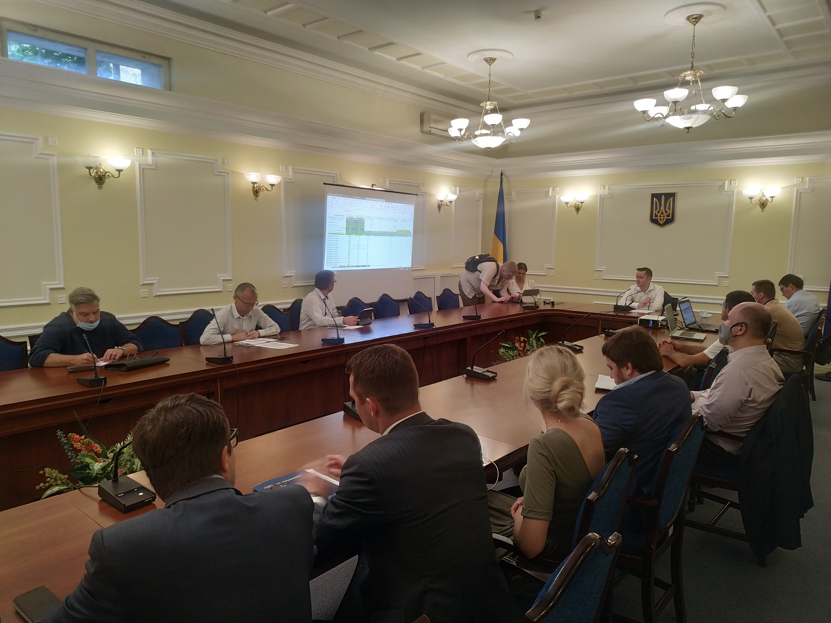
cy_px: 312
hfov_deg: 71.6
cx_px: 416
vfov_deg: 56.8
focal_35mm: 24
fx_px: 576
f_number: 1.9
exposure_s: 1/33
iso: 250
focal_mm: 3.94
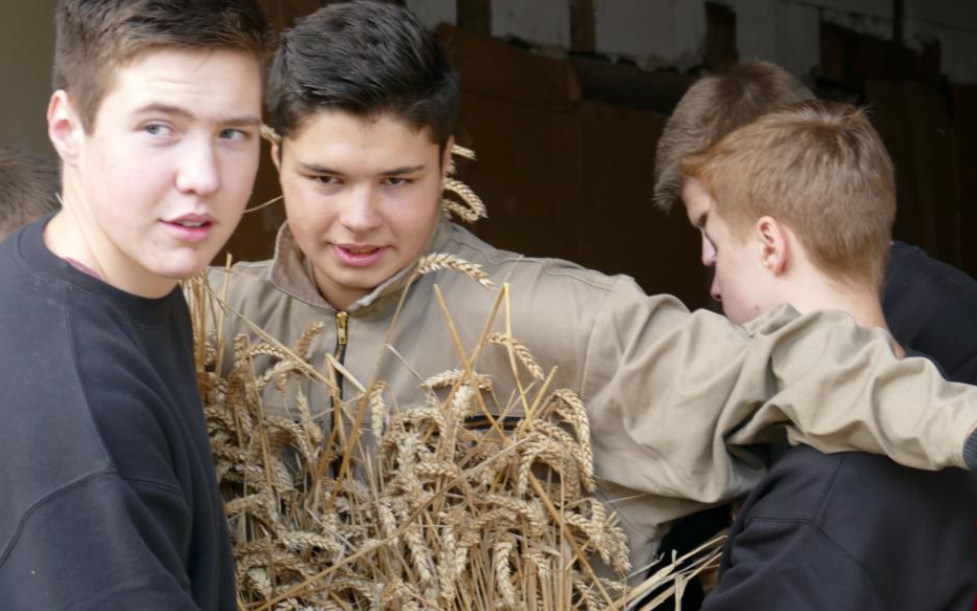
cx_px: 501
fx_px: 2717
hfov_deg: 20.4
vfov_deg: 12.8
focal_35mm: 102
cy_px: 266
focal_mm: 29.59
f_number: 3.7
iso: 160
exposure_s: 1/80
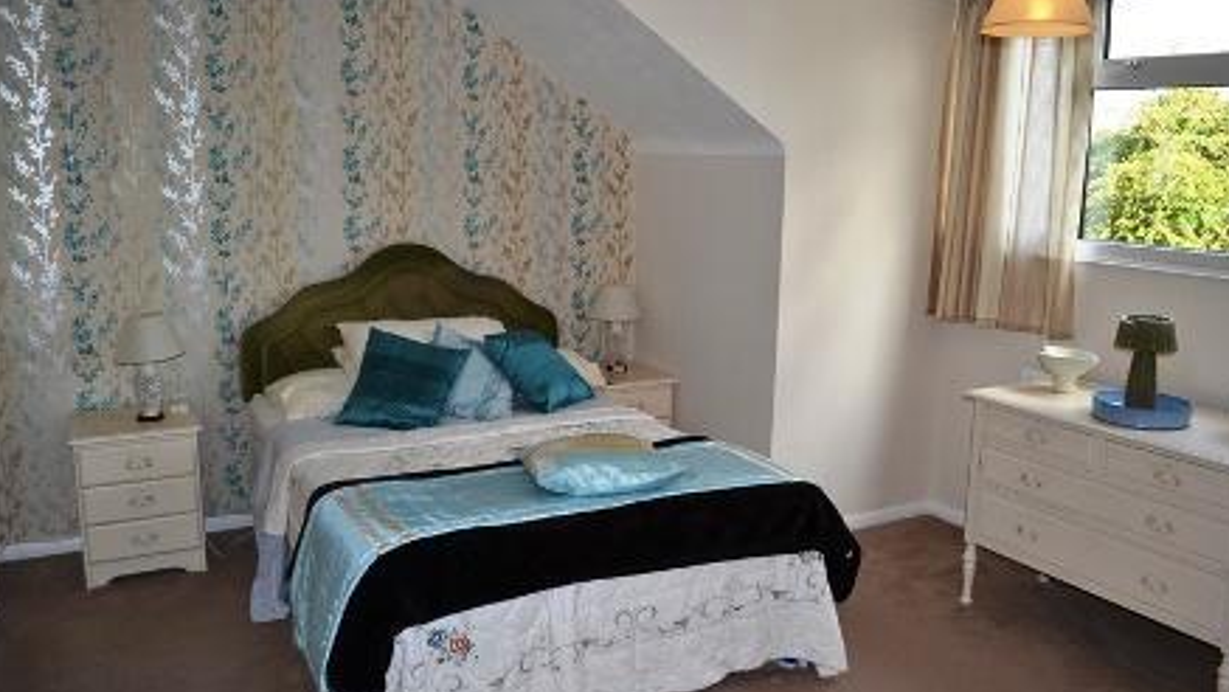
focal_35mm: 29
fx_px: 945
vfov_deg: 40.2
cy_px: 321
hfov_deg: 66.1
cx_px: 613
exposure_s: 1/60
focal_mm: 18
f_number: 3.5
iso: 100
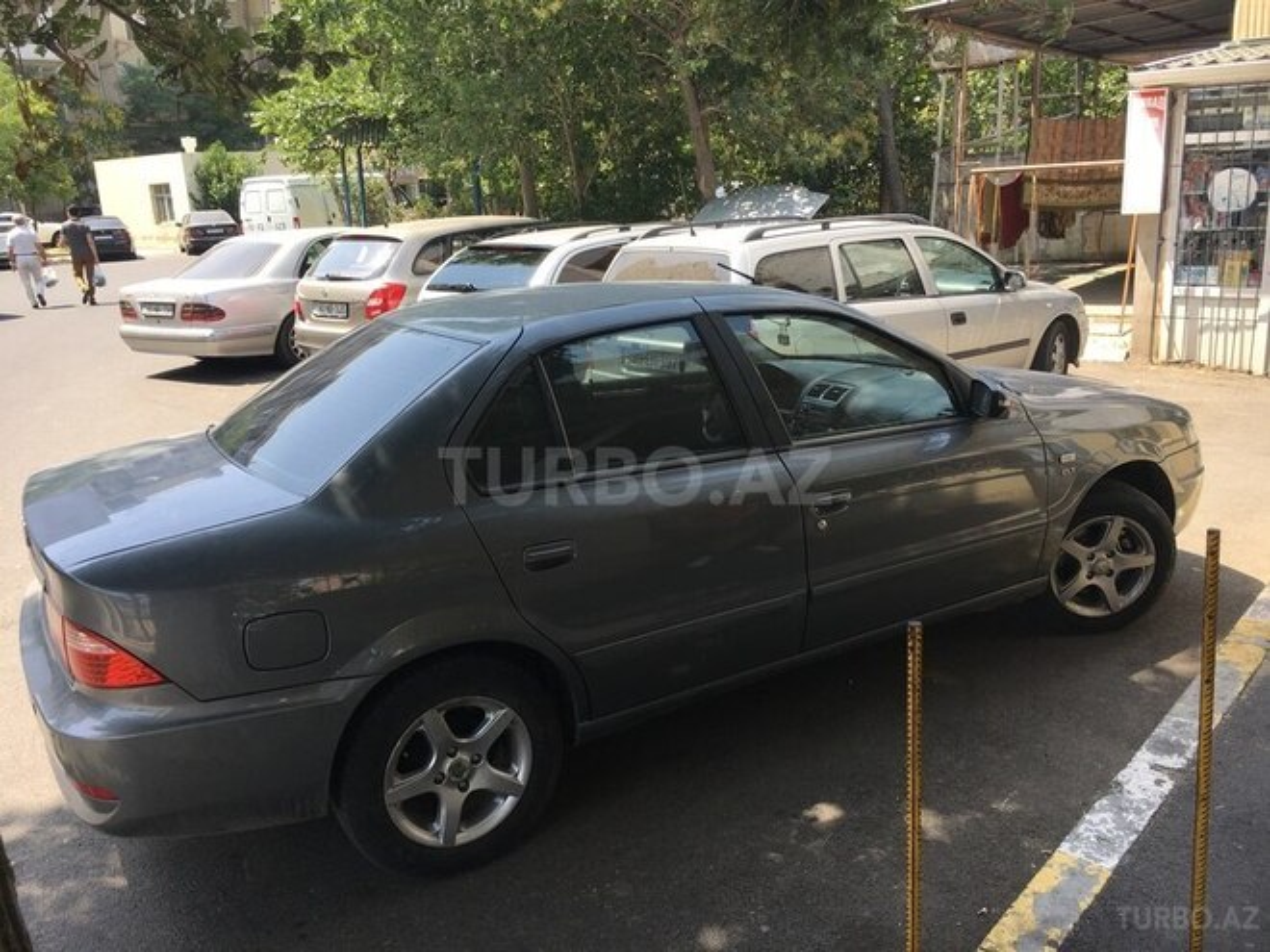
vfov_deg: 48.2
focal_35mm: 29
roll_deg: +3.3
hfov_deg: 61.7
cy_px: 476
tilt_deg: -15.2
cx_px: 635
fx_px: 1064
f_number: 2.2
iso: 25
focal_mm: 4.15
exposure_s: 1/364
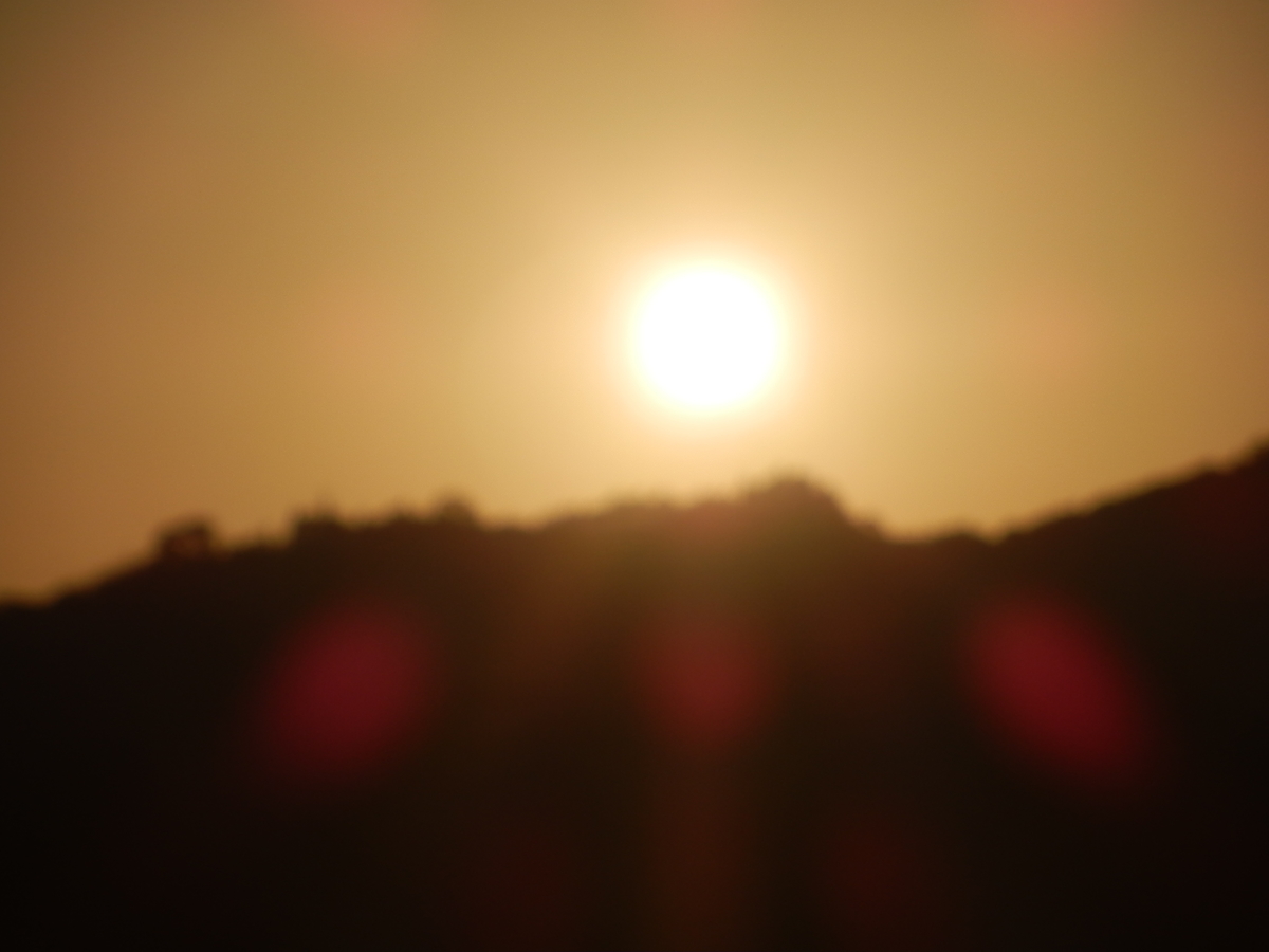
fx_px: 10851
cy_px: 476
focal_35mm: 296
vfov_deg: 5.0
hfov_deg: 6.7
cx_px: 634
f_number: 15.4
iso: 80
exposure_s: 1/800
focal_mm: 52.5
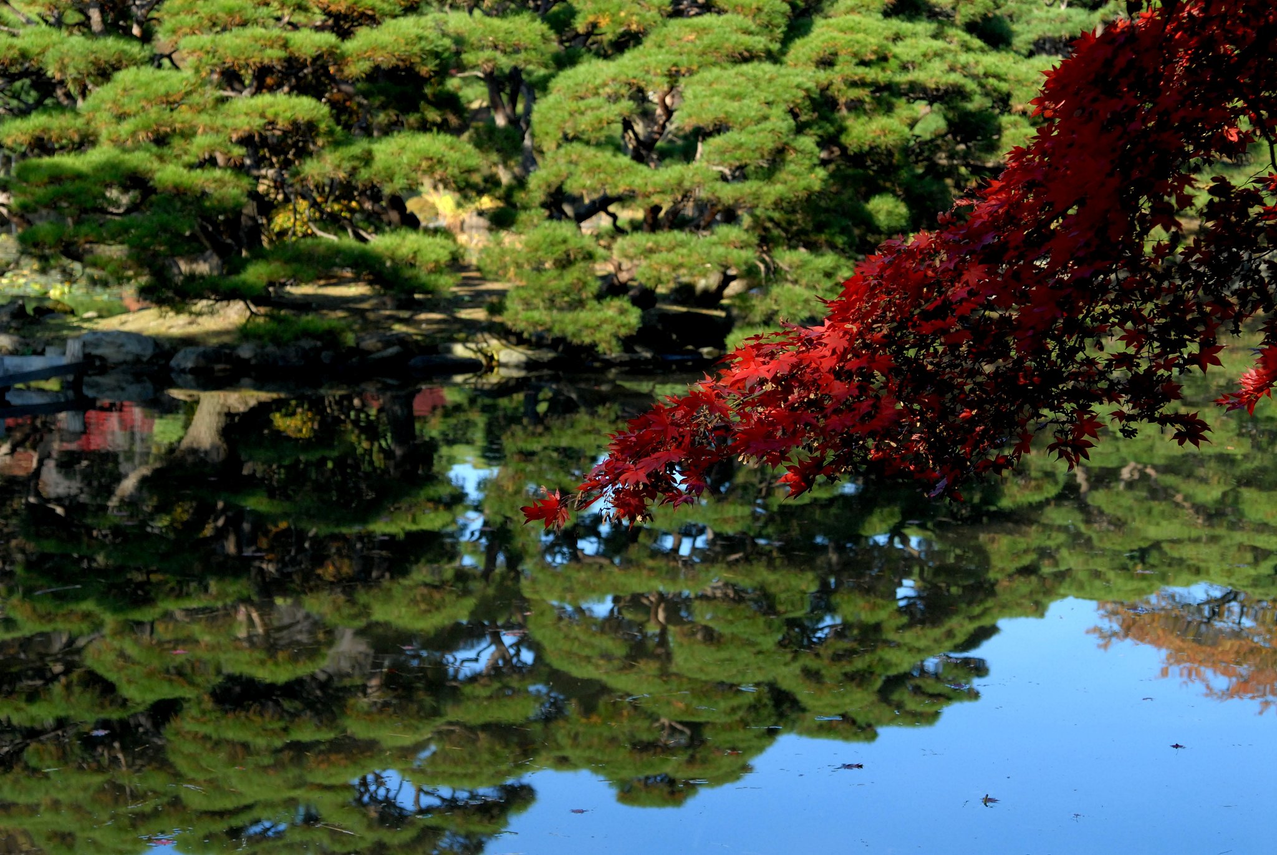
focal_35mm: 75
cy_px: 428
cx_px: 638
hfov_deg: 27.0
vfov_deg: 18.2
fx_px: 2664
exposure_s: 1/1000
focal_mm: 50
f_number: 4
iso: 500
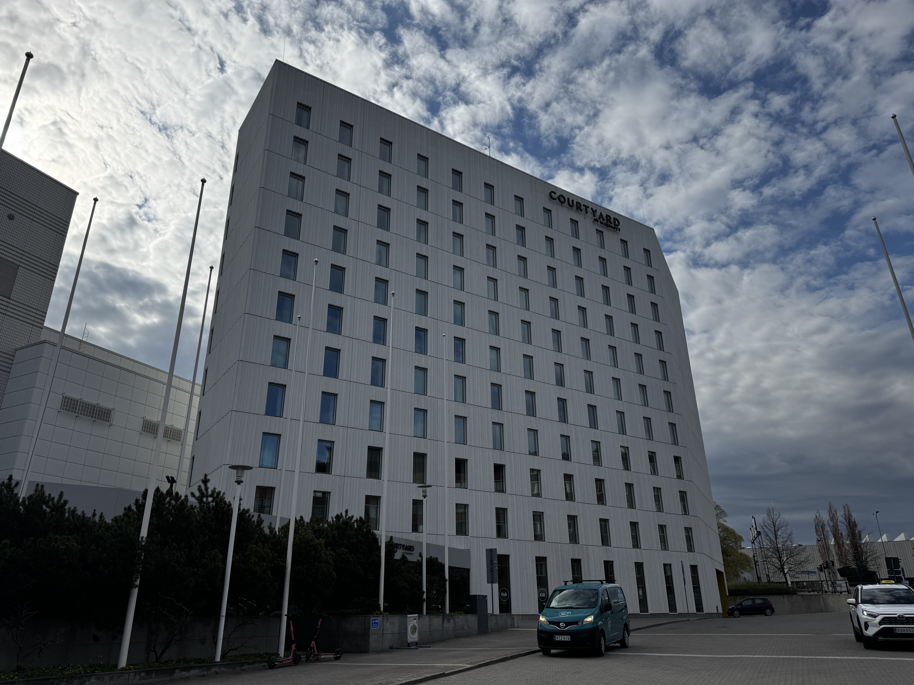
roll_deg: +0.6
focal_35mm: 24
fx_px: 634
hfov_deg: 71.6
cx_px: 457
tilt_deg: +23.3
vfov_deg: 56.8
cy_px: 342
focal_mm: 6.76
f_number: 1.78
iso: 80
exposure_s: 1/10417
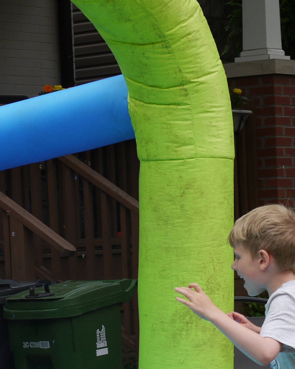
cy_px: 318
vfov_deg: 11.2
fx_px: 1877
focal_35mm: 172
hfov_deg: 8.9
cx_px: 21
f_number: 4
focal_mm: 35
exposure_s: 1/320
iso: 100
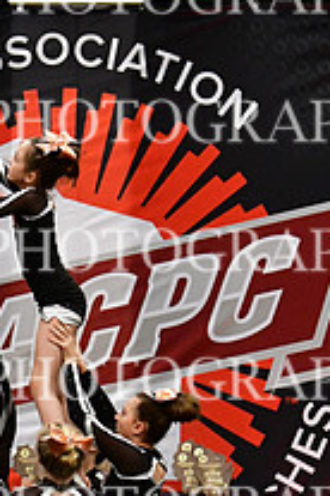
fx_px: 4510
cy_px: 443
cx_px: -37
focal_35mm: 328
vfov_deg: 6.3
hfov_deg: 4.2
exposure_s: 1/500
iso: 4000
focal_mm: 78
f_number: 3.5
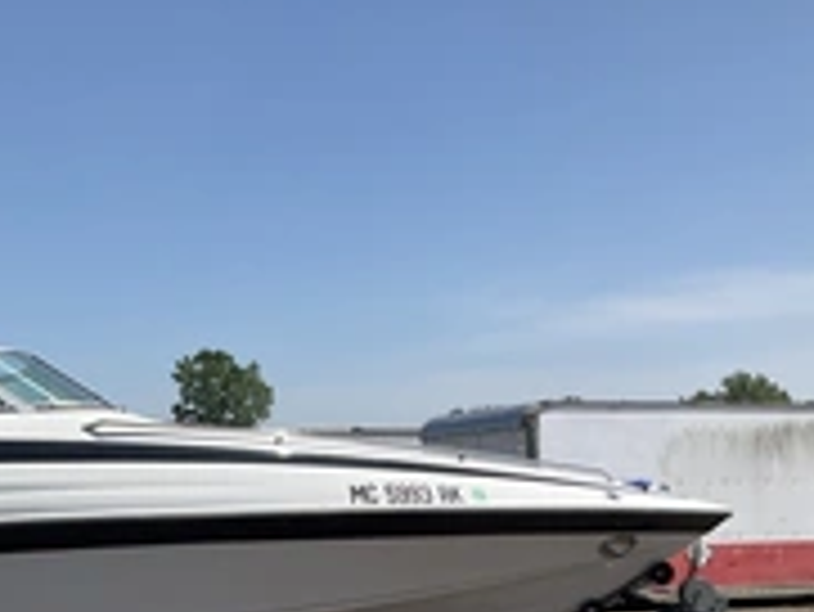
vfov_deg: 22.4
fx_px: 1506
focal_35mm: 64
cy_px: 558
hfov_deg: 28.7
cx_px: 31
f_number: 1.8
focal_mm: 3
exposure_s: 1/2227
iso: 25
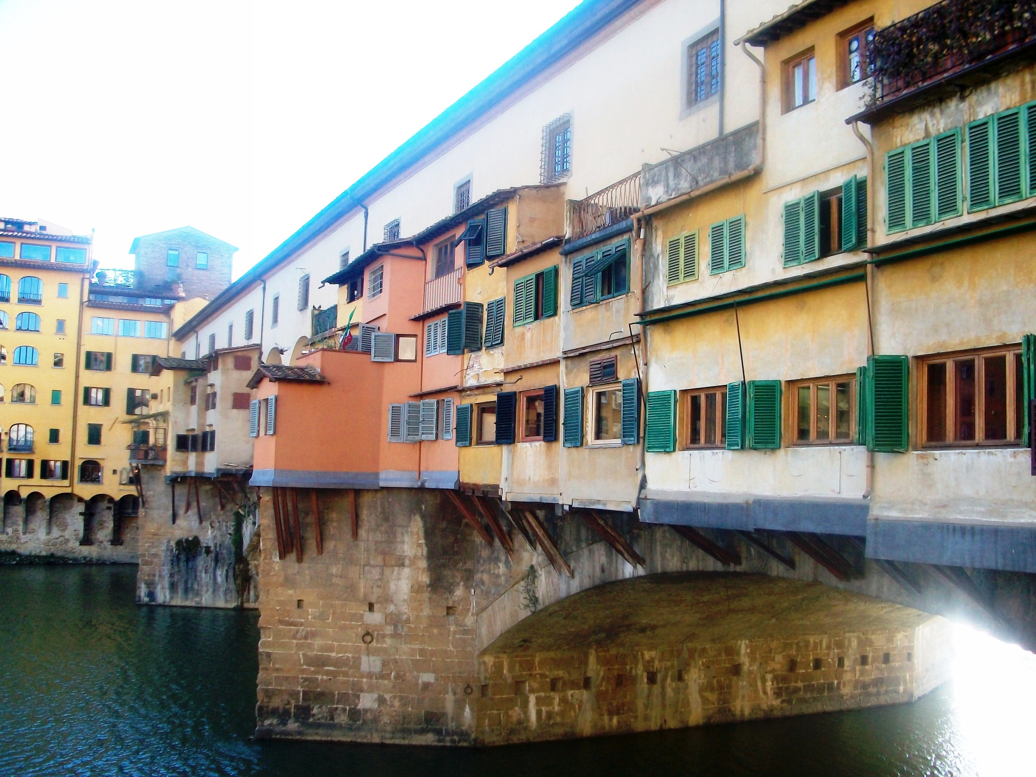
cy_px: 388
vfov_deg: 41.8
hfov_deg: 54.0
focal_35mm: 34
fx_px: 1018
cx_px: 518
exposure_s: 1/200
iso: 80
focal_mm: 5.7
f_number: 2.8
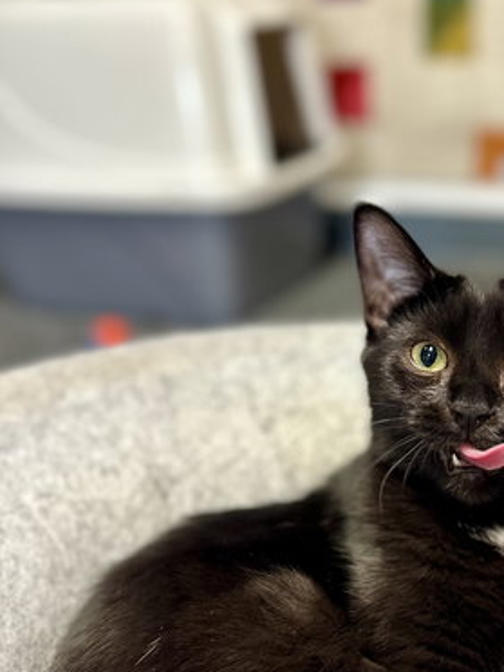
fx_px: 835
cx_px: 450
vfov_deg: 43.4
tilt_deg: -25.0
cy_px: 433
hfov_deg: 32.0
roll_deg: +0.8
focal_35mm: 43
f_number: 1.78
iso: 250
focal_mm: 6.86
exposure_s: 1/60
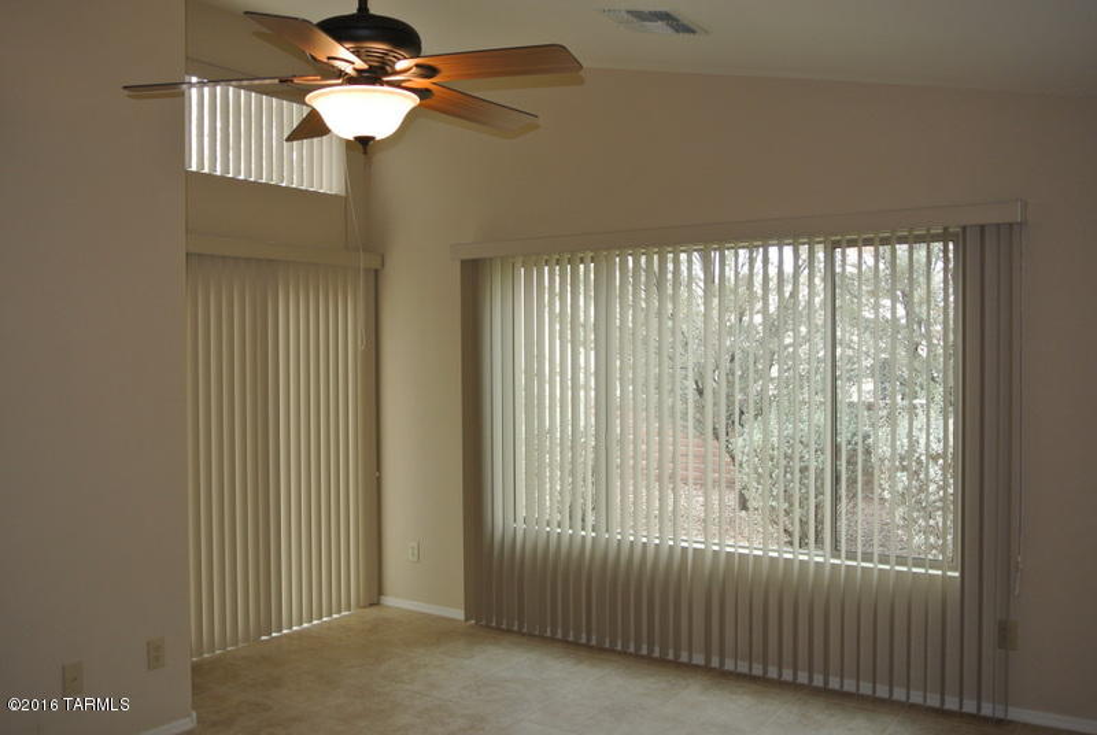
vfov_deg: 42.5
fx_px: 946
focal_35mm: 31
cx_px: 548
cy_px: 368
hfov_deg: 60.2
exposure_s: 1/60
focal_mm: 11.8
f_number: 3.8
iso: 140
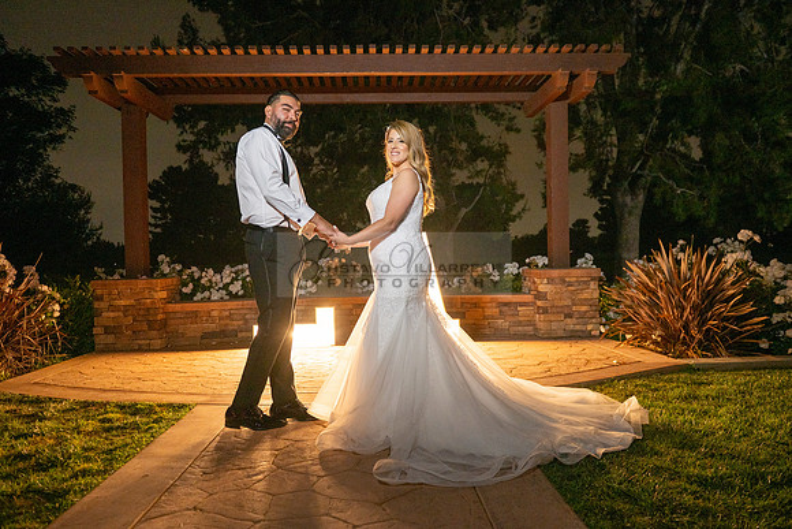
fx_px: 561
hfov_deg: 70.4
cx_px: 396
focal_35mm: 25
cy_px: 264
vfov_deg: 50.4
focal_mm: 24
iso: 800
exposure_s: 1/160
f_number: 3.5
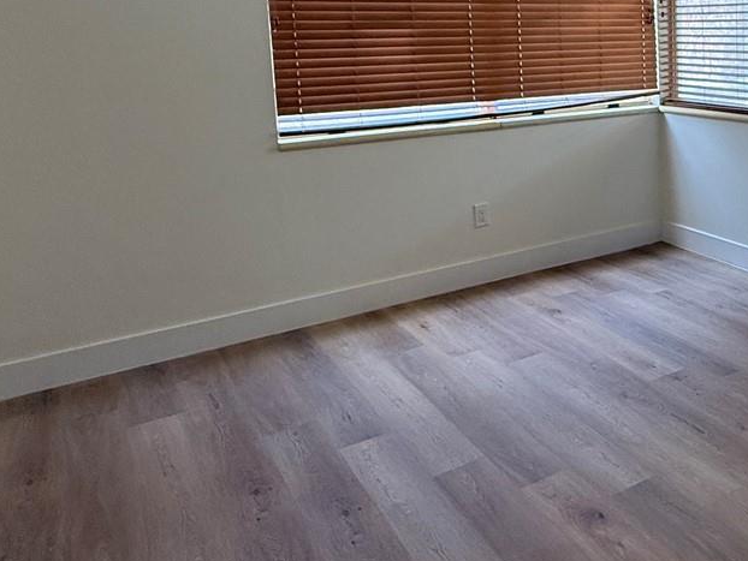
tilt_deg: -6.5
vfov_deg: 38.3
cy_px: 117
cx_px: 667
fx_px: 778
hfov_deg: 46.5
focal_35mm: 36
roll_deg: +0.6
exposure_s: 1/120
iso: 200
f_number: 2.2
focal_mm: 2.22
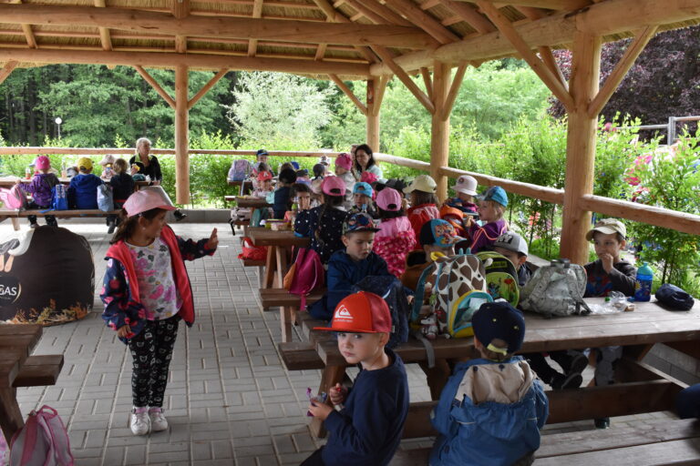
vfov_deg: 38.4
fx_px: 671
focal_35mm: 34
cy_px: 233
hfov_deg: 55.1
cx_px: 350
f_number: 10
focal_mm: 23
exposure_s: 1/320
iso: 1600
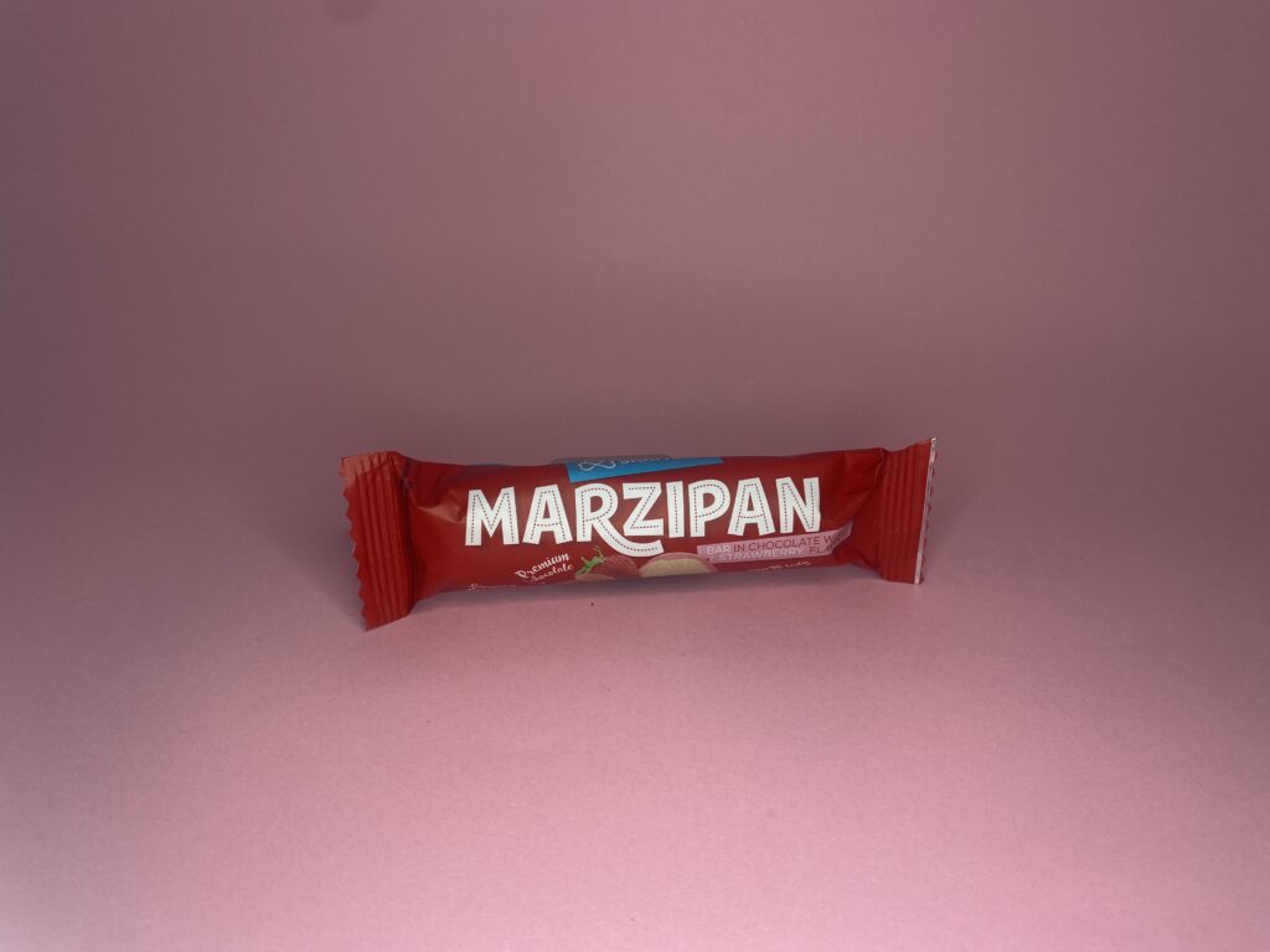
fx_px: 954
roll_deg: -1.5
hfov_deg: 67.3
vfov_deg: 53.1
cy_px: 476
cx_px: 635
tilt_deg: -31.0
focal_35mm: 26
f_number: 1.8
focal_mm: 4.25
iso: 32
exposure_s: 1/122
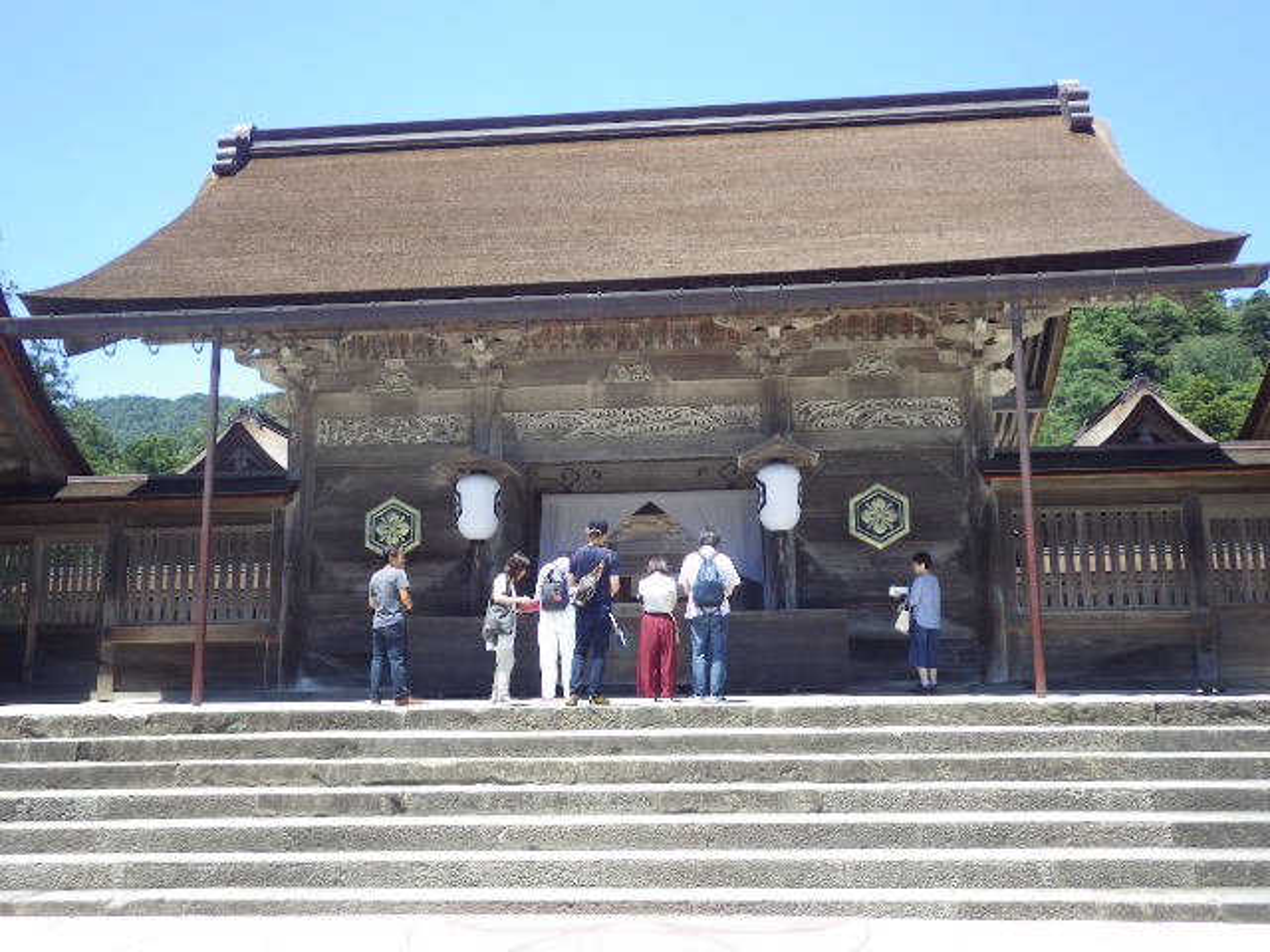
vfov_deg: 42.9
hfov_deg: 55.4
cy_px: 476
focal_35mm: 33
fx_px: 1211
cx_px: 635
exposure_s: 1/400
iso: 125
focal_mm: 5.9
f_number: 3.3
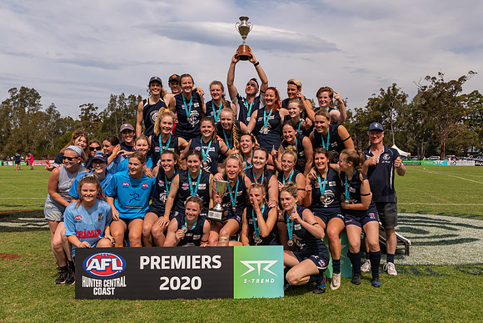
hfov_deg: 54.6
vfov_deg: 38.1
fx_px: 467
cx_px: 271
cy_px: 181
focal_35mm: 35
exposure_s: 1/800
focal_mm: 20
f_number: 8
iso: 200
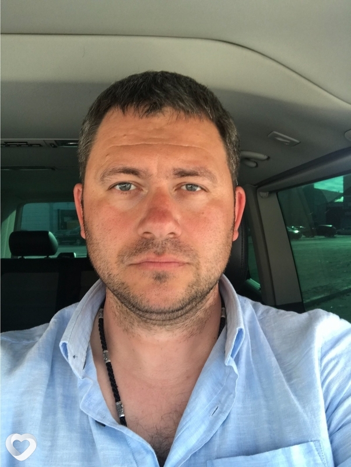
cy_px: 234
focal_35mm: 32
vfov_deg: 56.8
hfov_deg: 44.2
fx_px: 432
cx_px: 176
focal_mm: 2.87
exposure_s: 1/50
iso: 25
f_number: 2.2
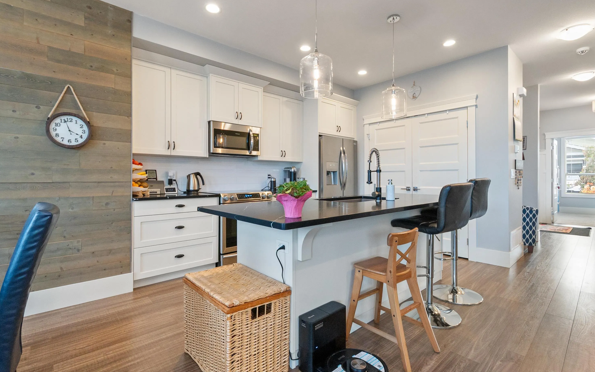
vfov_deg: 71.3
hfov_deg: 97.8
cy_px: 188
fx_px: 259
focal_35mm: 16
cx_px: 310
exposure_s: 1/25
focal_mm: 10
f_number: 7.1
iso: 320
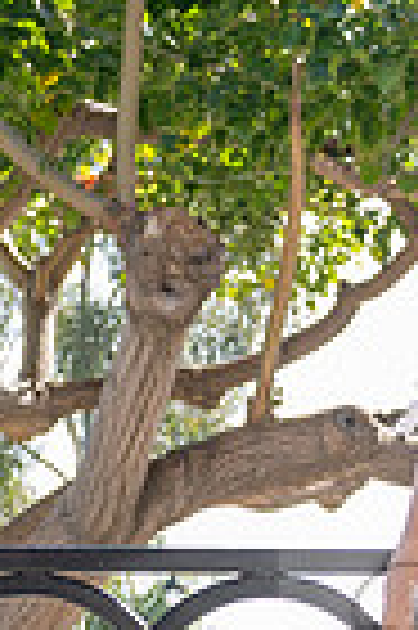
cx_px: 817
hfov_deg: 6.3
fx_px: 3701
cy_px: 218
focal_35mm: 212
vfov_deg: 9.7
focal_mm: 24
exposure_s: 1/250
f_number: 5
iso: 200
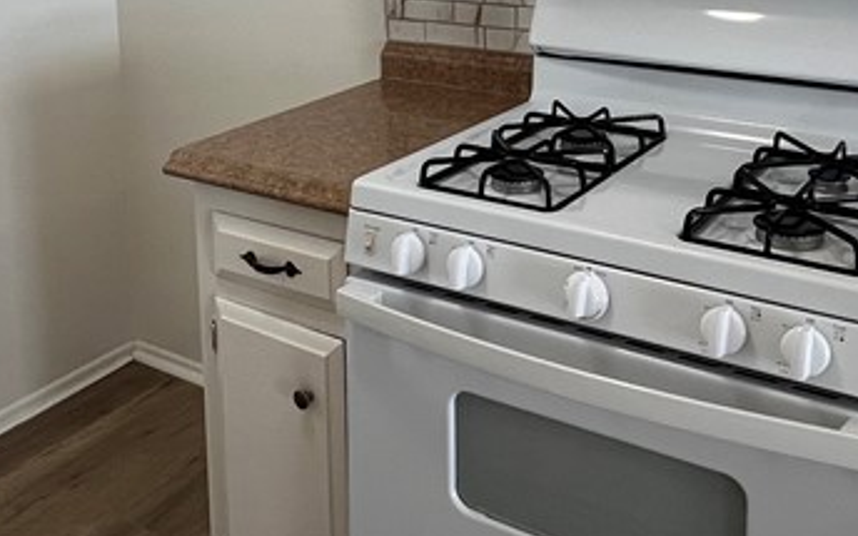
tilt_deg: -7.4
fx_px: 959
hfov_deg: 48.2
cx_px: 449
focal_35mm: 41
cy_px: -45
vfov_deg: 28.5
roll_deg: +0.7
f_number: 1.8
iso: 160
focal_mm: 1.57
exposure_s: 1/60
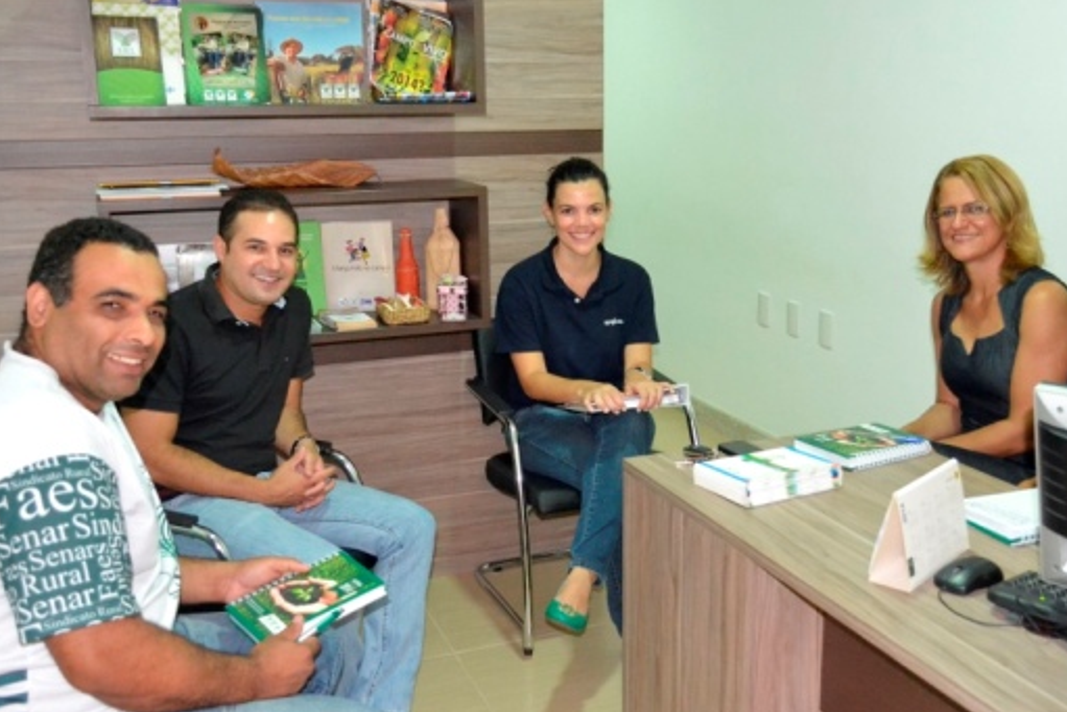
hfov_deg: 51.7
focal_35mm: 37
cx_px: 618
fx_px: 1097
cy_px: 346
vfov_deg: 36.0
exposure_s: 1/60
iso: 3200
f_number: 3.5
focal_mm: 18
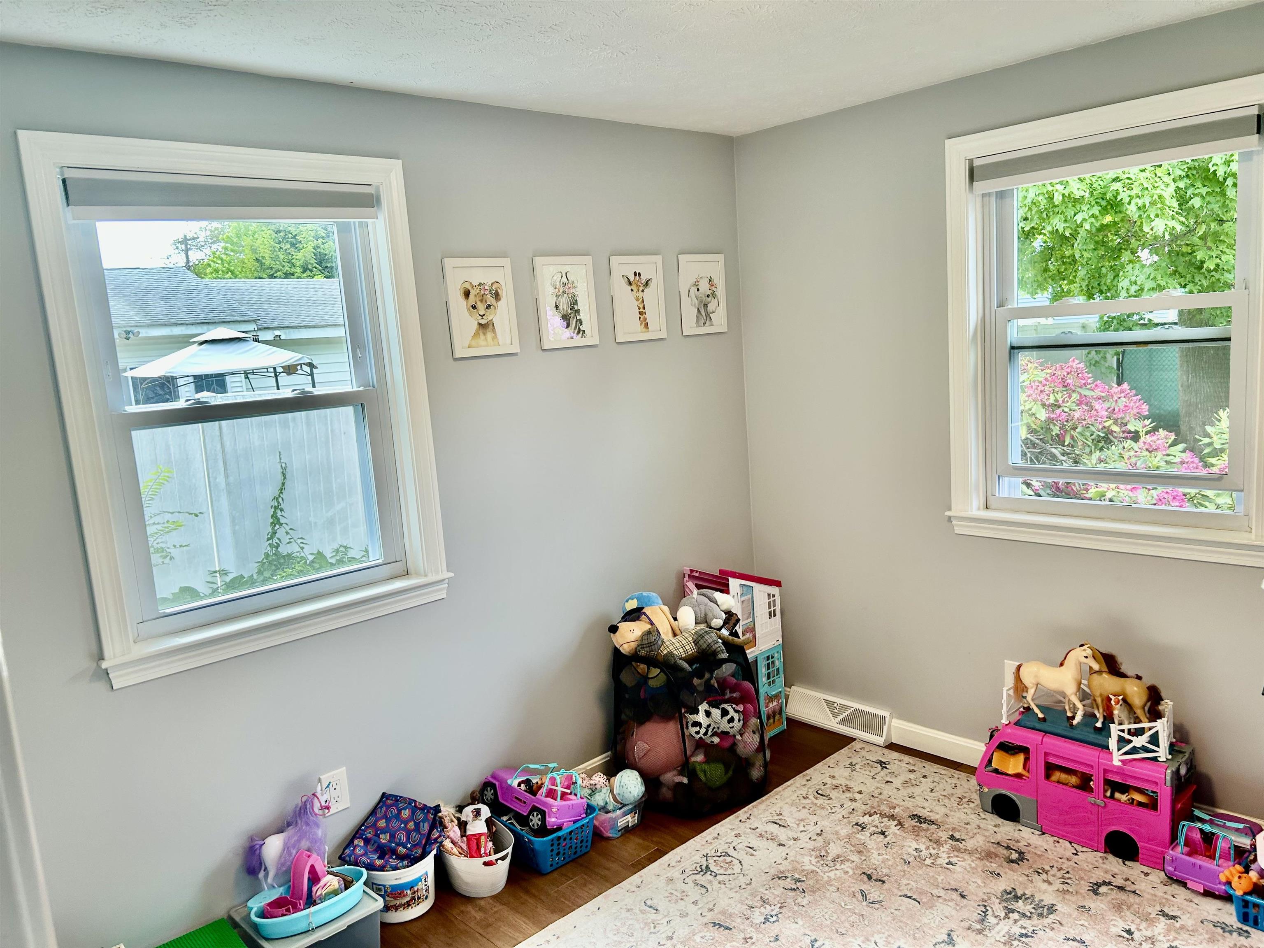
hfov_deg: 67.3
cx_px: 632
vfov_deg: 53.1
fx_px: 949
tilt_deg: -9.1
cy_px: 474
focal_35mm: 26
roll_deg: +4.2
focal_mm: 5.7
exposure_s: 1/120
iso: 50
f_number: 1.5
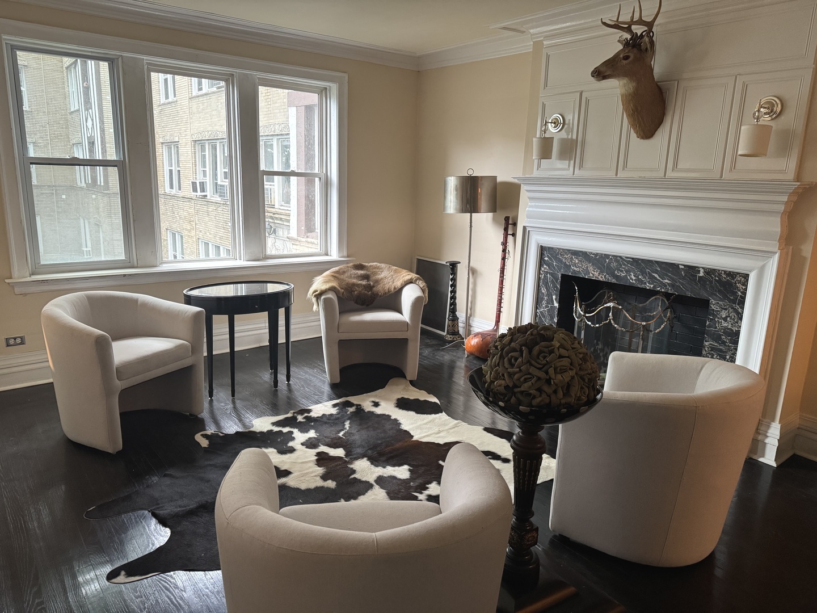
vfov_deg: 56.8
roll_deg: -1.8
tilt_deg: -13.1
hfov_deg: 71.6
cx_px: 408
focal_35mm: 24
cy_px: 306
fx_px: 566
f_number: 1.78
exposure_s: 1/60
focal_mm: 6.76
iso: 400
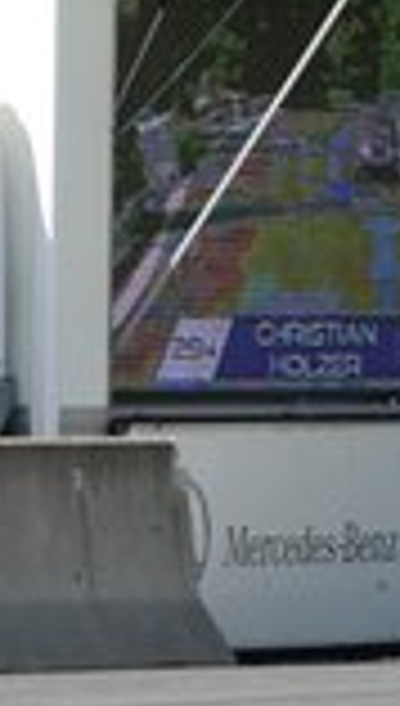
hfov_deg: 2.0
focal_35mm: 599
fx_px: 11228
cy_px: 157
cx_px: 148
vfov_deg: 3.6
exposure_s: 1/800
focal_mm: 73.24
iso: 125
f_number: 4
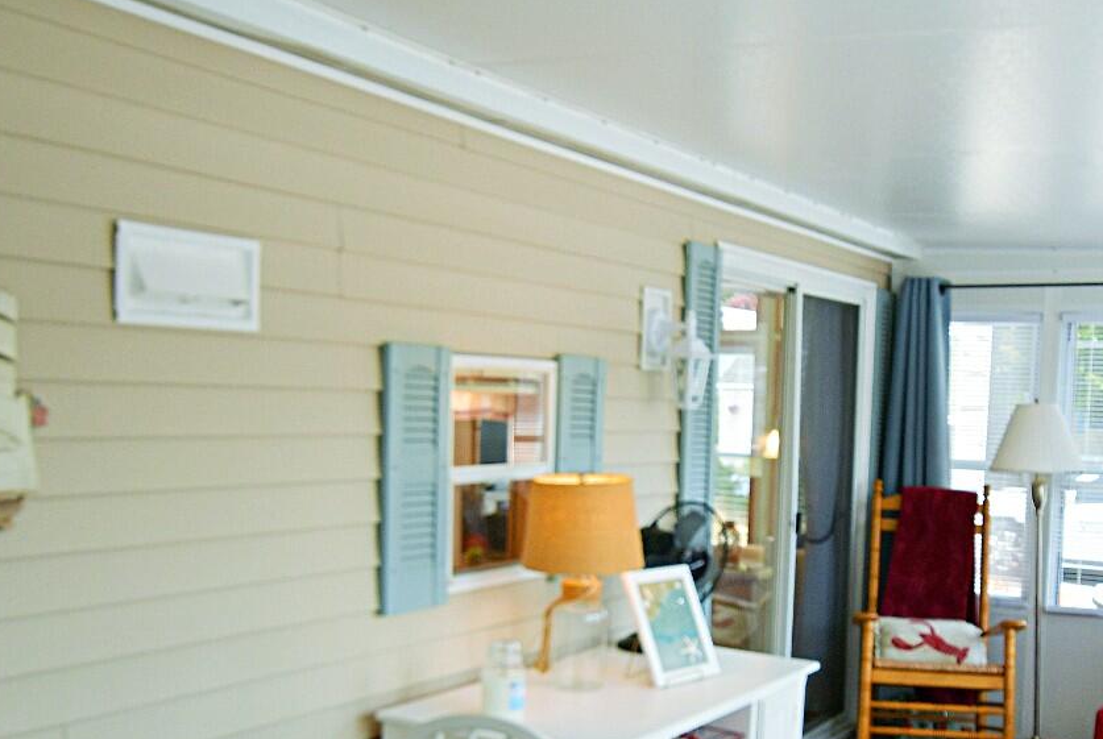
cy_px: 502
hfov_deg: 45.2
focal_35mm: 43
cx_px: 650
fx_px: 1320
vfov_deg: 31.0
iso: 200
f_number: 3.5
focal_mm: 15
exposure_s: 1/400
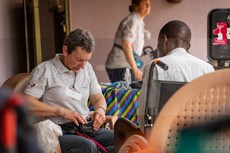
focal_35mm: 145
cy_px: 76
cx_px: 115
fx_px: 927
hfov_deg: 14.2
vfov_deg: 9.5
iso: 200
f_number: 5
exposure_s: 1/160
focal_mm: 145
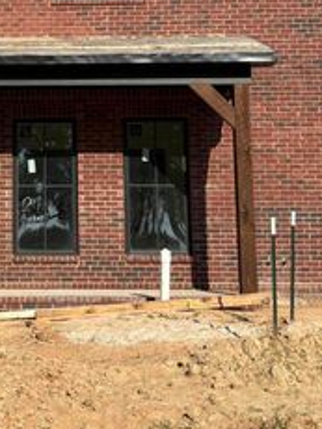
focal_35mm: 75
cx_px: 11
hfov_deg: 19.1
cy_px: 114
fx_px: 931
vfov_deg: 25.7
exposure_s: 1/4065
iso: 50
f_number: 1.6
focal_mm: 5.96
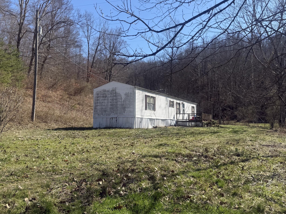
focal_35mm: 34
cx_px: 140
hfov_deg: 54.0
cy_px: 99
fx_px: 281
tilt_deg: +5.8
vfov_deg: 41.8
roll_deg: +0.3
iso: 80
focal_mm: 6.76
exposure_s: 1/2611
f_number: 1.78
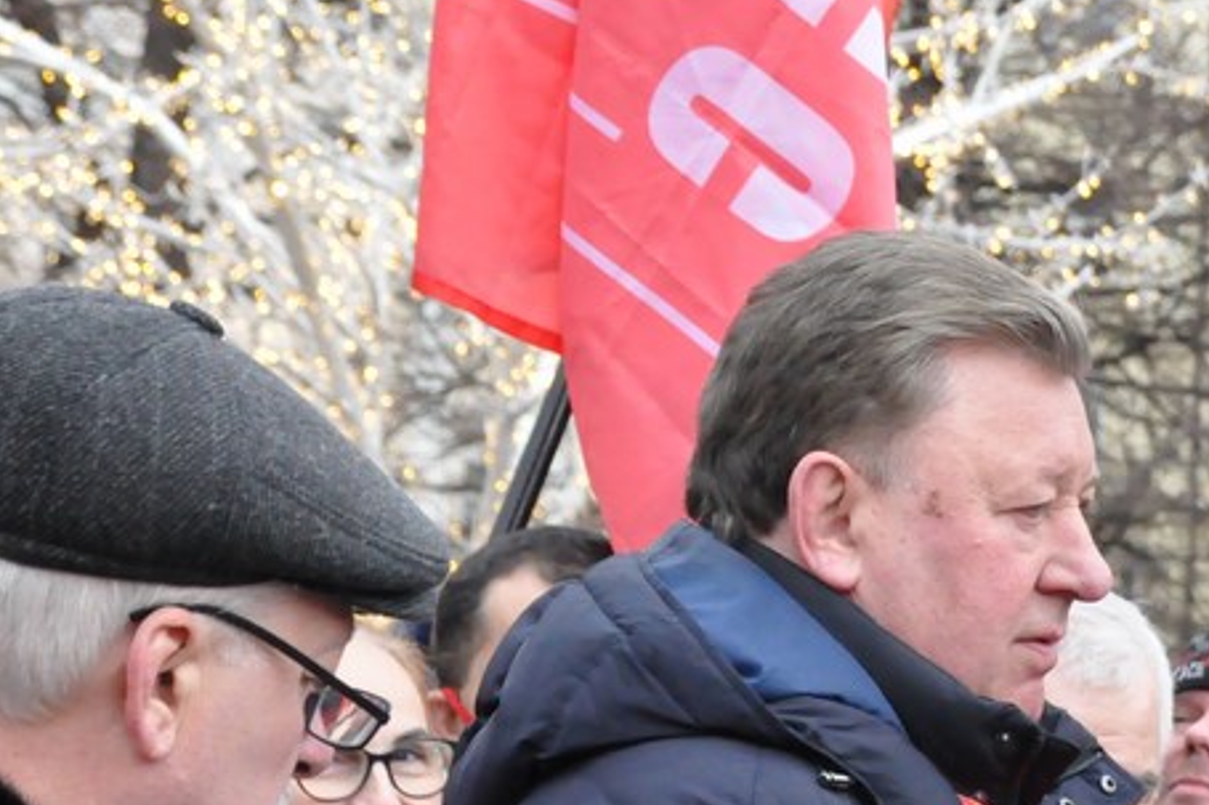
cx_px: 1366
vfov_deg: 6.9
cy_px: 901
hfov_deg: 10.3
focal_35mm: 198
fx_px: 6647
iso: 3200
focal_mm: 52
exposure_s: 1/250
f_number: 8
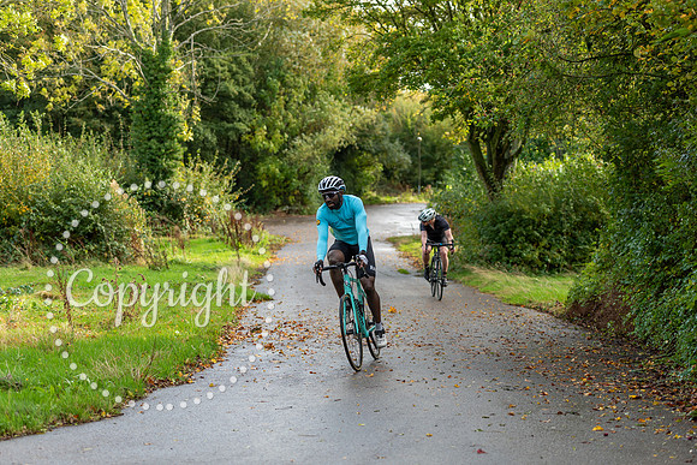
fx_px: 1356
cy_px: 232
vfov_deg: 19.5
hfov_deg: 28.8
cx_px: 348
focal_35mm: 70
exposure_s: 1/500
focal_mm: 70
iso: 200
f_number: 3.2
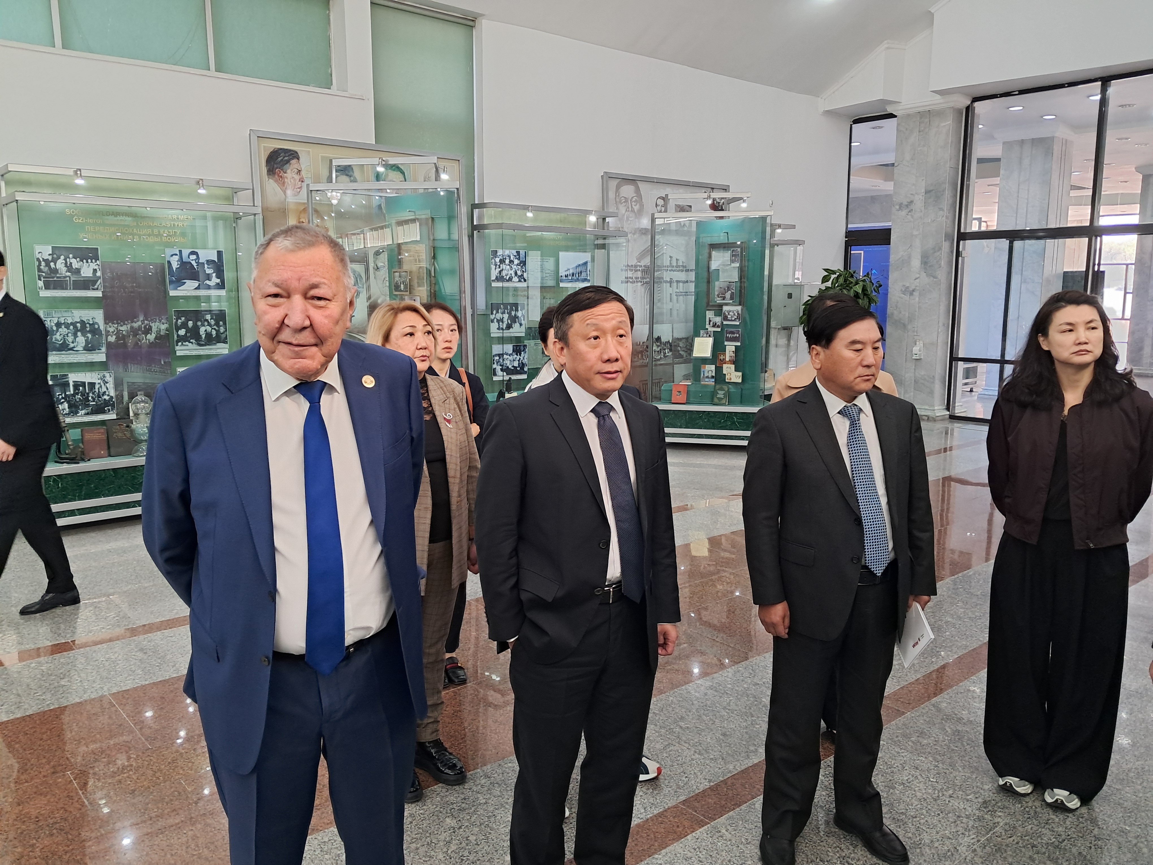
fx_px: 899
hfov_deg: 65.3
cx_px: 576
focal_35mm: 27
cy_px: 432
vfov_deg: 51.4
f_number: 1.8
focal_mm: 4
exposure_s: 1/50
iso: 320
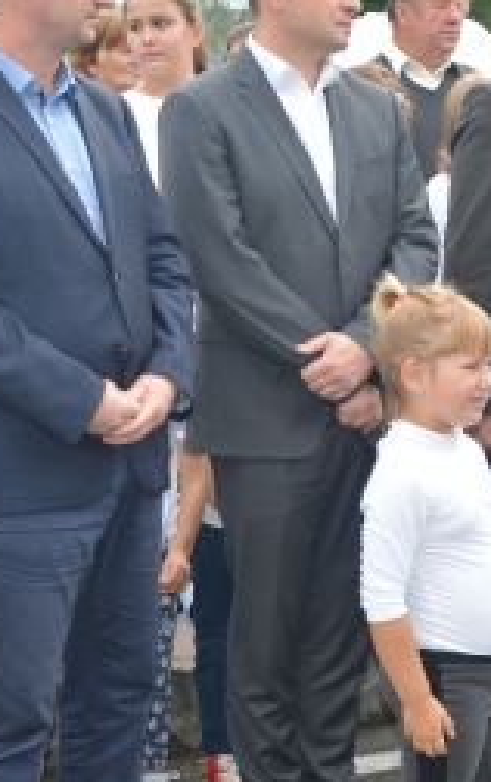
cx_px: 423
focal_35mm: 93
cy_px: 410
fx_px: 1987
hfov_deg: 14.0
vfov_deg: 22.3
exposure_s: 1/200
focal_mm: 26
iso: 100
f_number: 4
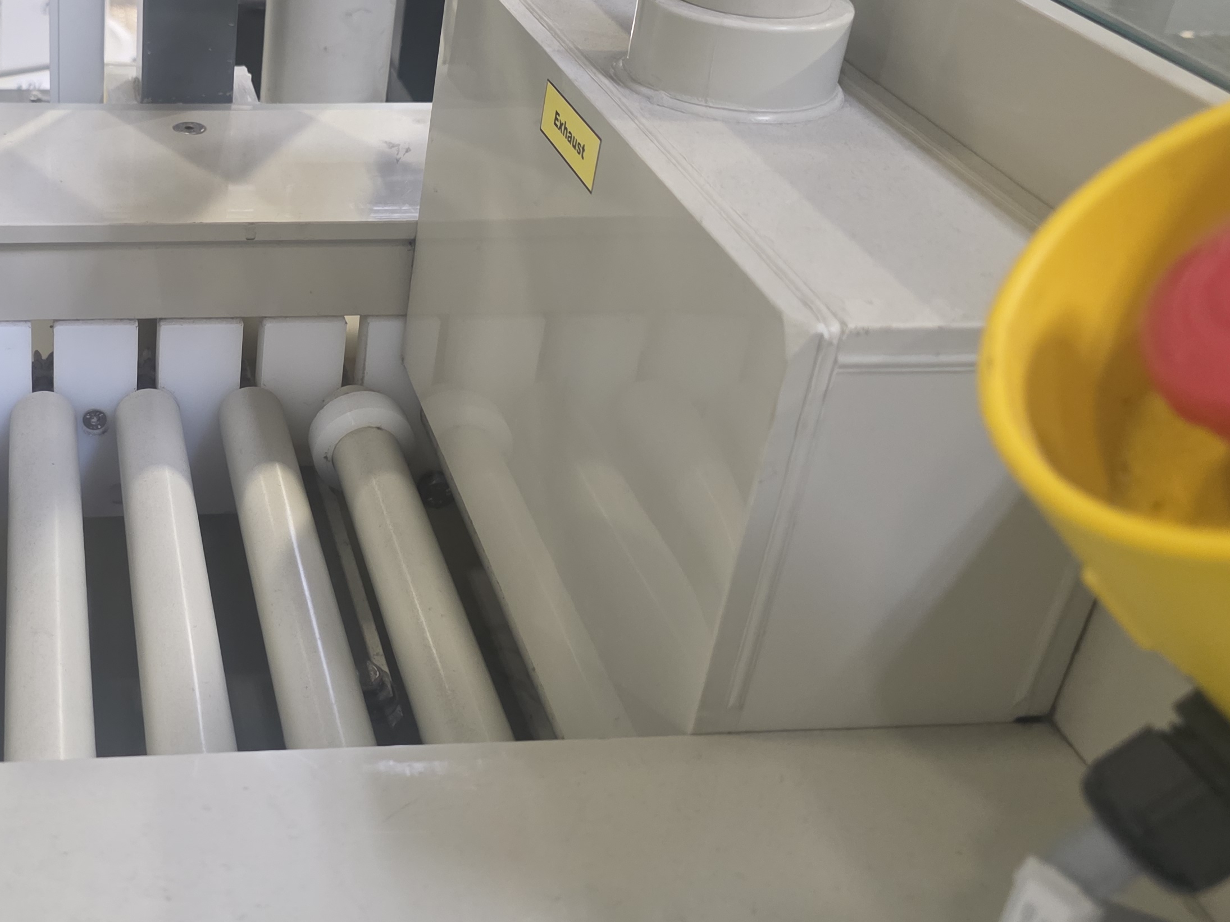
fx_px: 1493
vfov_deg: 34.0
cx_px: 175
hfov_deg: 41.9
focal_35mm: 42
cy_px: 302
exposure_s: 1/120
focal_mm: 6.3
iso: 800
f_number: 1.7
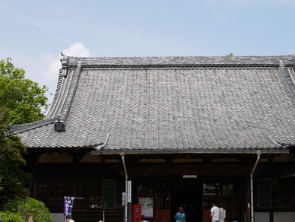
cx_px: 152
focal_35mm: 68
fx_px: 580
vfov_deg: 21.6
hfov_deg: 28.5
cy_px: 151
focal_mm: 22
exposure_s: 1/400
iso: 200
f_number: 8
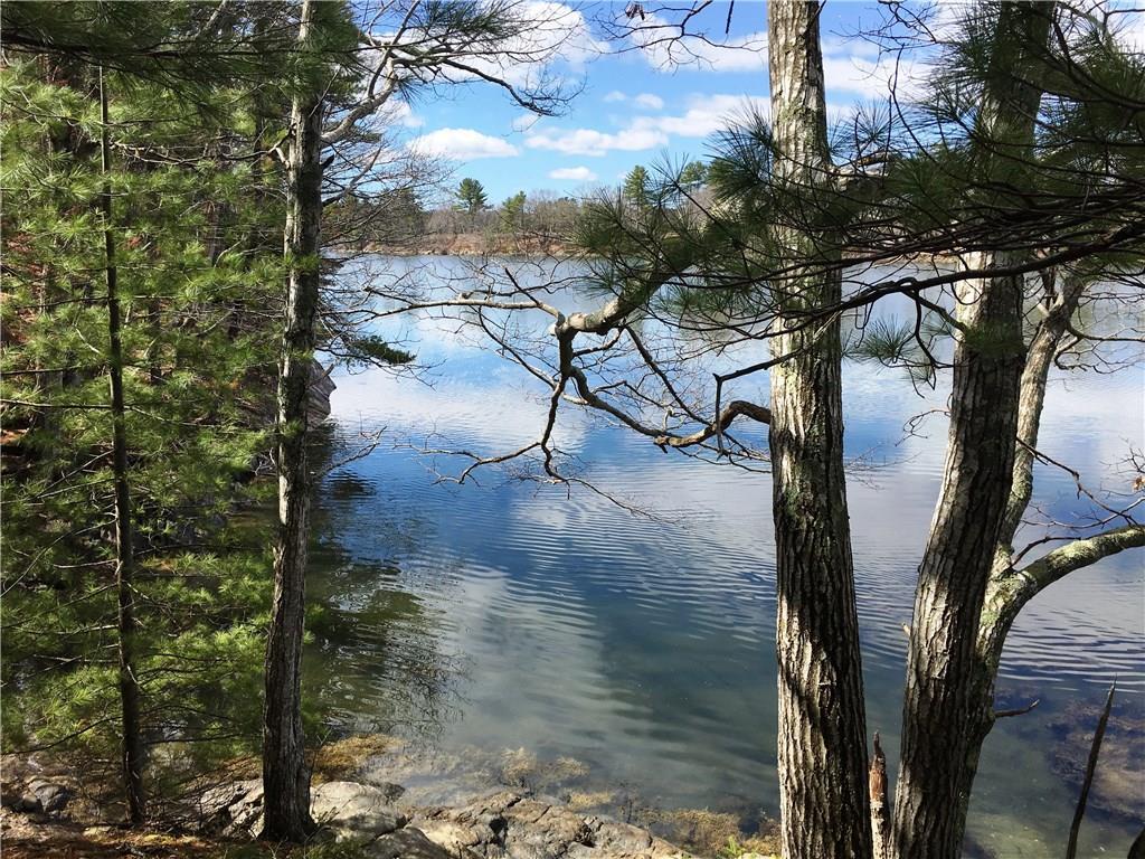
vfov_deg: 48.2
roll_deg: +1.2
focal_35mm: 29
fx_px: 959
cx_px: 572
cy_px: 430
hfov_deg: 61.7
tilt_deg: -11.1
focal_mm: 4.15
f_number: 2.2
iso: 25
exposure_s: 1/1131
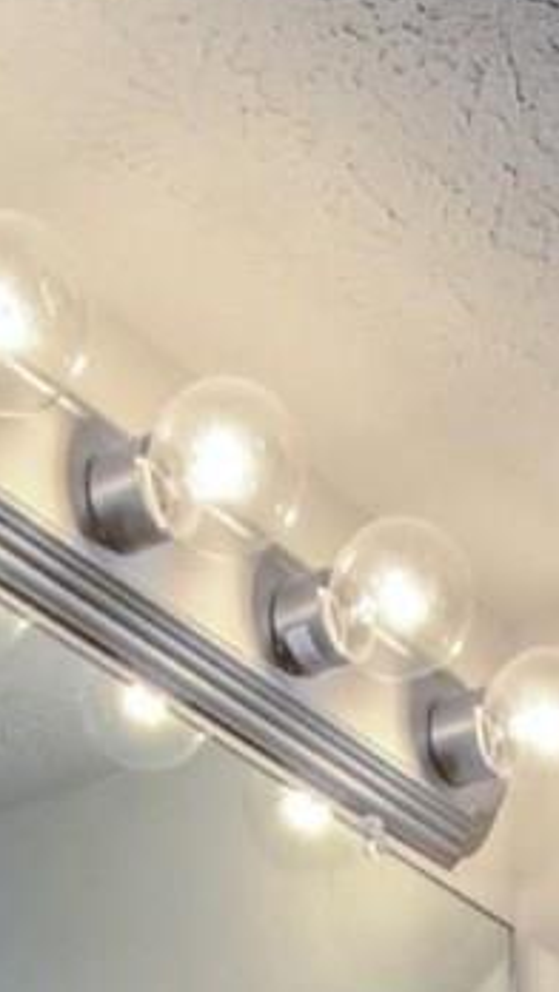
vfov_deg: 15.0
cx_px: 448
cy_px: 2192
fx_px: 2738
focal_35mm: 104
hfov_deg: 11.6
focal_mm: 10
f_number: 8
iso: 400
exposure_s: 1/15
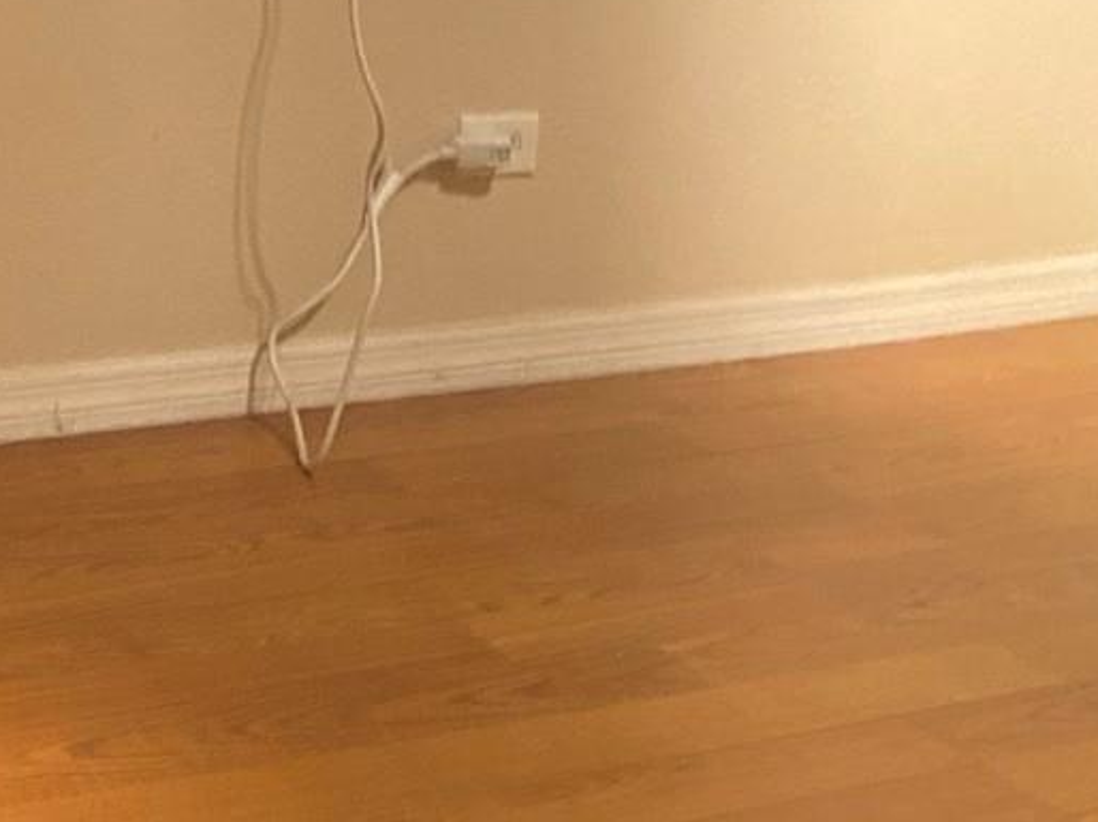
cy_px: -320
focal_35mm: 81
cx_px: -453
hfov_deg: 21.1
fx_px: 2568
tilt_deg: -6.6
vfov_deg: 16.9
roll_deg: -2.6
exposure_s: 1/40
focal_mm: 4.25
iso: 400
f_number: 1.8
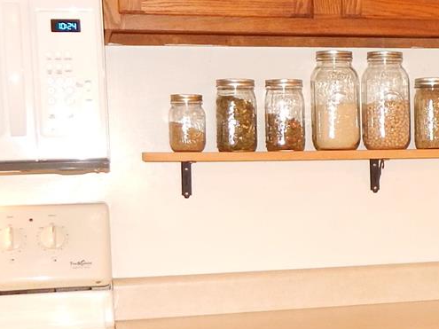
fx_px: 1154
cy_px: 241
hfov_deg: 20.1
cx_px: 537
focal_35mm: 91
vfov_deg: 16.2
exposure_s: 1/30
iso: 200
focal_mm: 4
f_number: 3
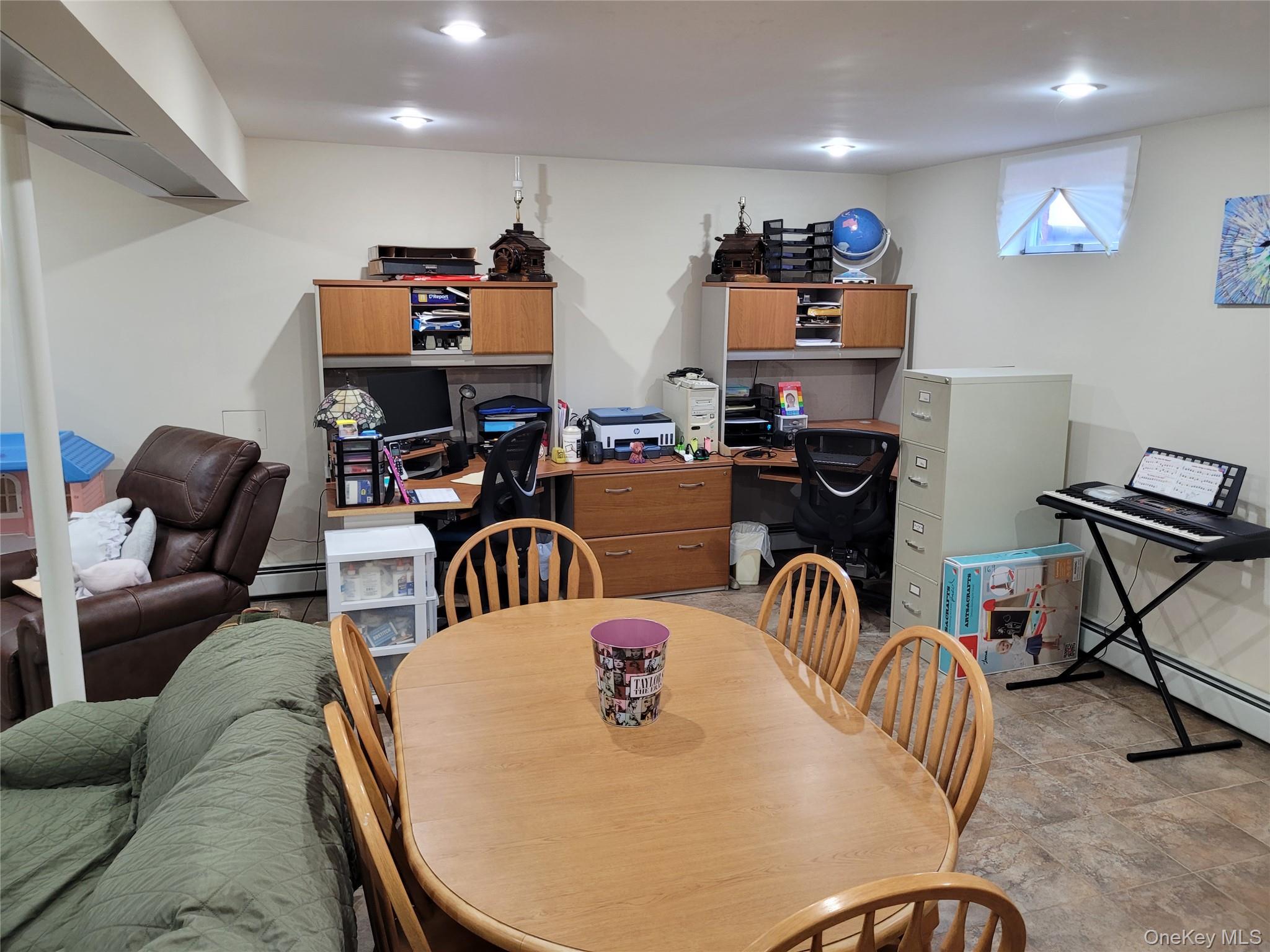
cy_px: 476
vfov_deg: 53.1
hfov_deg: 67.3
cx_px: 635
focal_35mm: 26
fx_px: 954
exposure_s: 1/40
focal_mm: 5.4
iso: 250
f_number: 1.8
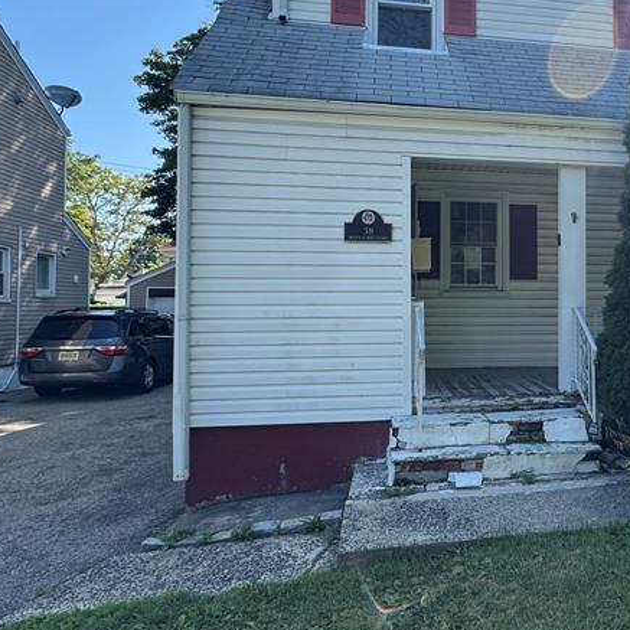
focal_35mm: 29
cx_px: 497
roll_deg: +1.1
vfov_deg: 55.6
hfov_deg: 52.3
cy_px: 294
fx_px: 597
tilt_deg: +3.8
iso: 50
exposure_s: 1/479
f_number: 2.2
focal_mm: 2.22
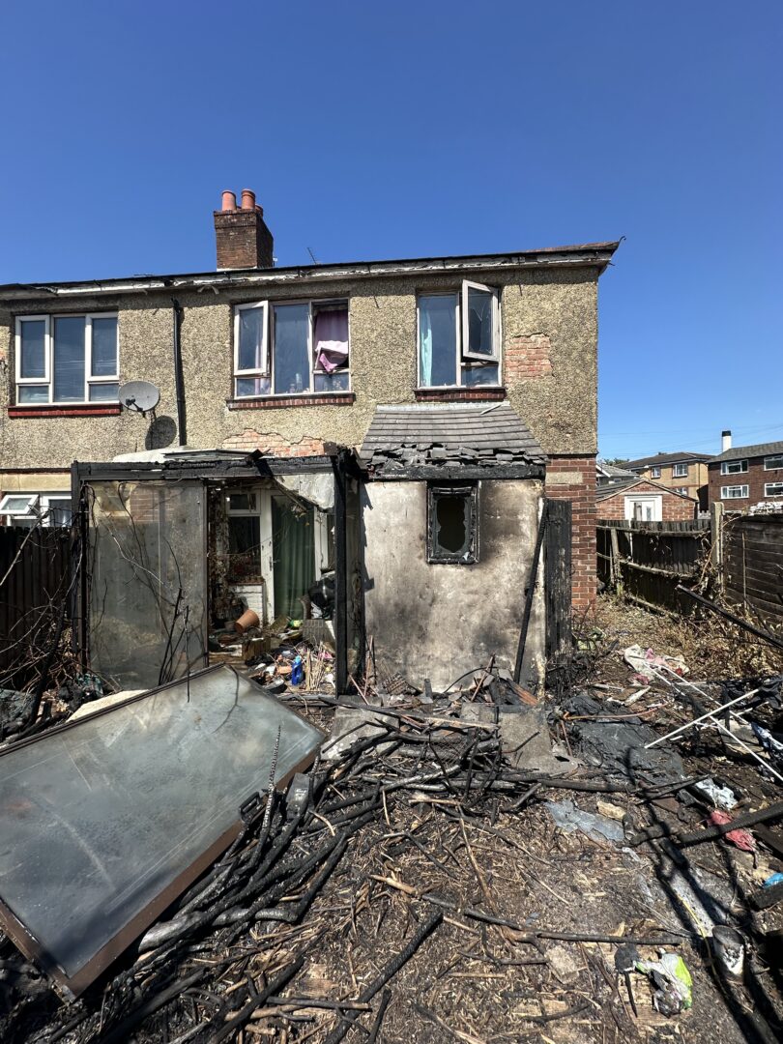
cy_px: 522
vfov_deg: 102.1
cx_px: 392
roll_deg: +0.9
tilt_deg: +0.7
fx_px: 422
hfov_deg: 85.7
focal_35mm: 14
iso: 40
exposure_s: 1/1383
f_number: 2.2
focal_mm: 2.22
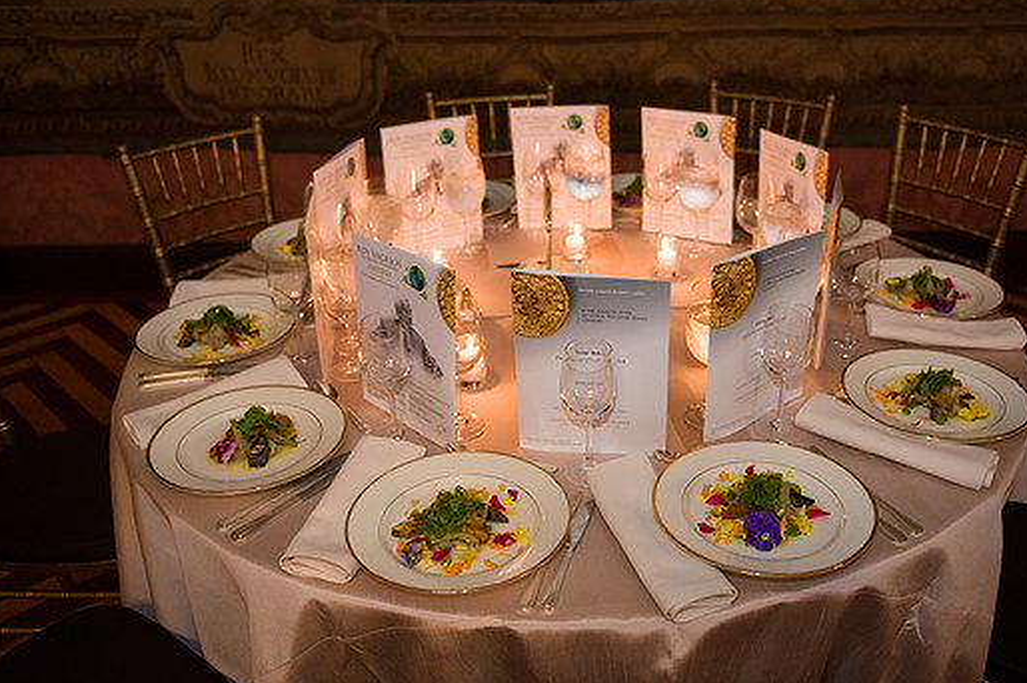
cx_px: 561
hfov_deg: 54.4
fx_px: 998
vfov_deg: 37.8
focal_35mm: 35
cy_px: 324
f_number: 3.2
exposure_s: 1/200
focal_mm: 31
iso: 1600
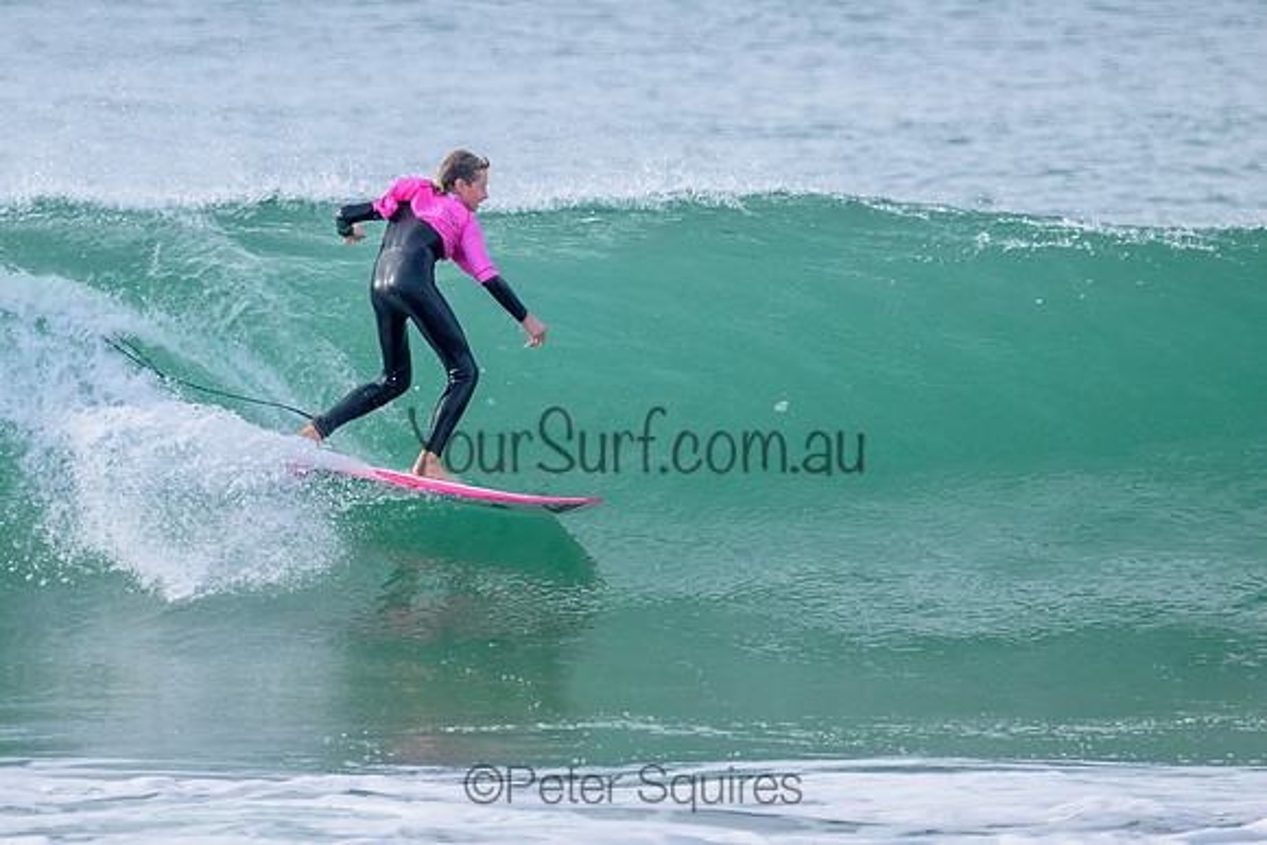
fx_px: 38749
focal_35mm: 1101
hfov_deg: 1.9
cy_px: 292
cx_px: 550
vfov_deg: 1.2
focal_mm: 800
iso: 1250
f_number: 11
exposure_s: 1/1000
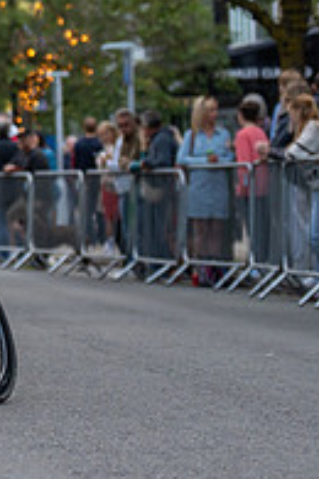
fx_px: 3057
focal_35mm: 230
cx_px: -243
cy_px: 58
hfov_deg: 5.9
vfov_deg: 8.9
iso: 640
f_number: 2.8
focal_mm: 70
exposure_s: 1/800
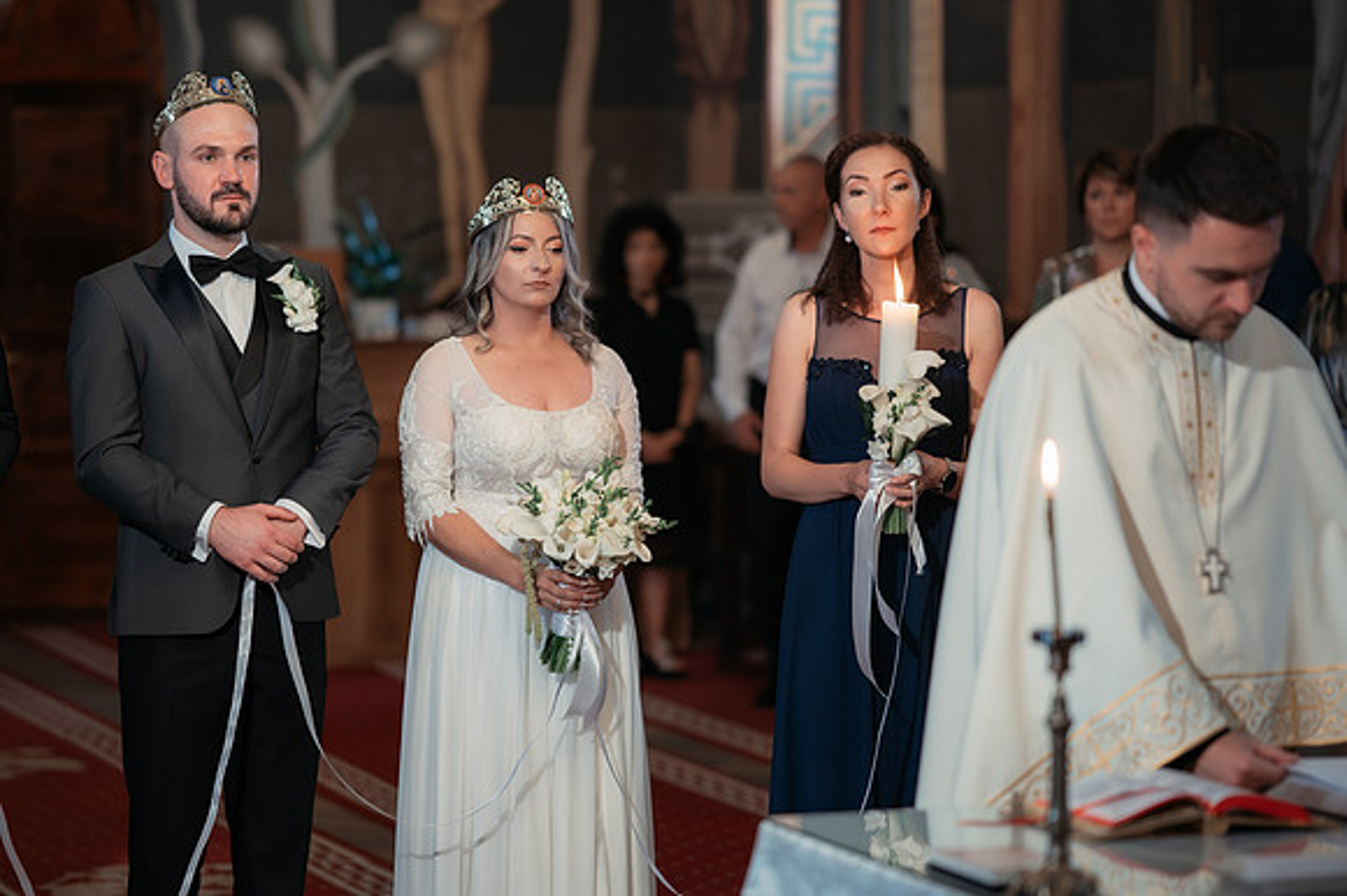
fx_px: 3894
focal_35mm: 104
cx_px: 539
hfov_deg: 19.6
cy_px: 432
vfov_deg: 13.1
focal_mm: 85
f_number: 1.8
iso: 1600
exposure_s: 1/200
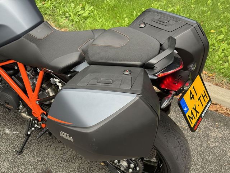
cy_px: 86
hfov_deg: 39.7
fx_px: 319
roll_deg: -5.2
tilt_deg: -33.9
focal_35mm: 48
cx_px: 115
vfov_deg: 30.3
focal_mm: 6.76
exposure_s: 1/121
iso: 80
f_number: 1.78
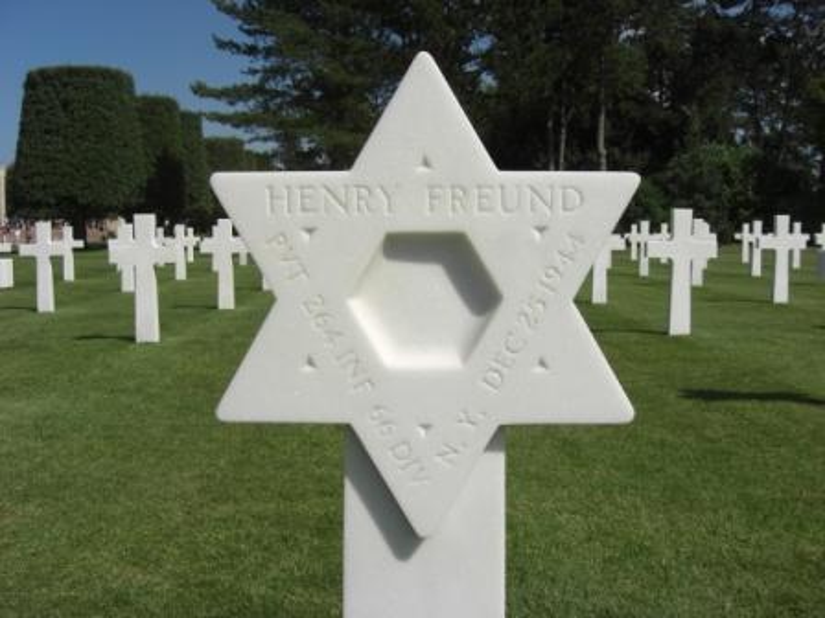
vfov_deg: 37.7
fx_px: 906
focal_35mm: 38
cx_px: 412
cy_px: 309
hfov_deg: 49.0
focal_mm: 7.9
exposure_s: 1/400
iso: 80
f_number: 8
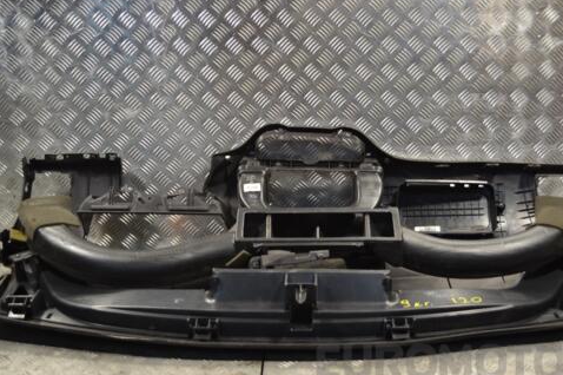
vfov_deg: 27.5
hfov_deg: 40.4
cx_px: 294
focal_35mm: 49
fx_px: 766
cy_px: 205
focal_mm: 26
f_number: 4.2
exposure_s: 1/30
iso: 160
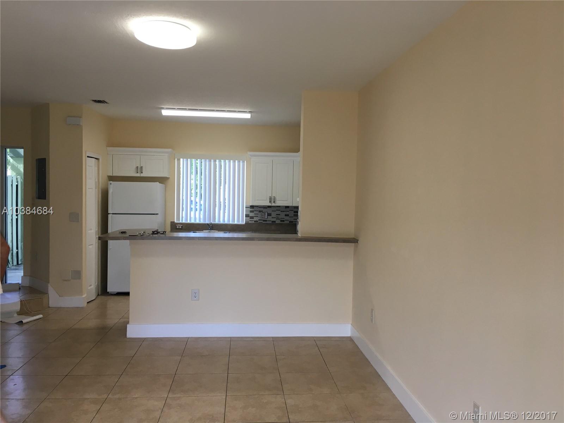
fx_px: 472
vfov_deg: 48.2
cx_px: 282
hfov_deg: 61.7
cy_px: 212
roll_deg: -1.4
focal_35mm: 29
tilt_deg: -2.9
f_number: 2.2
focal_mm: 4.15
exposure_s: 1/30
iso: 25
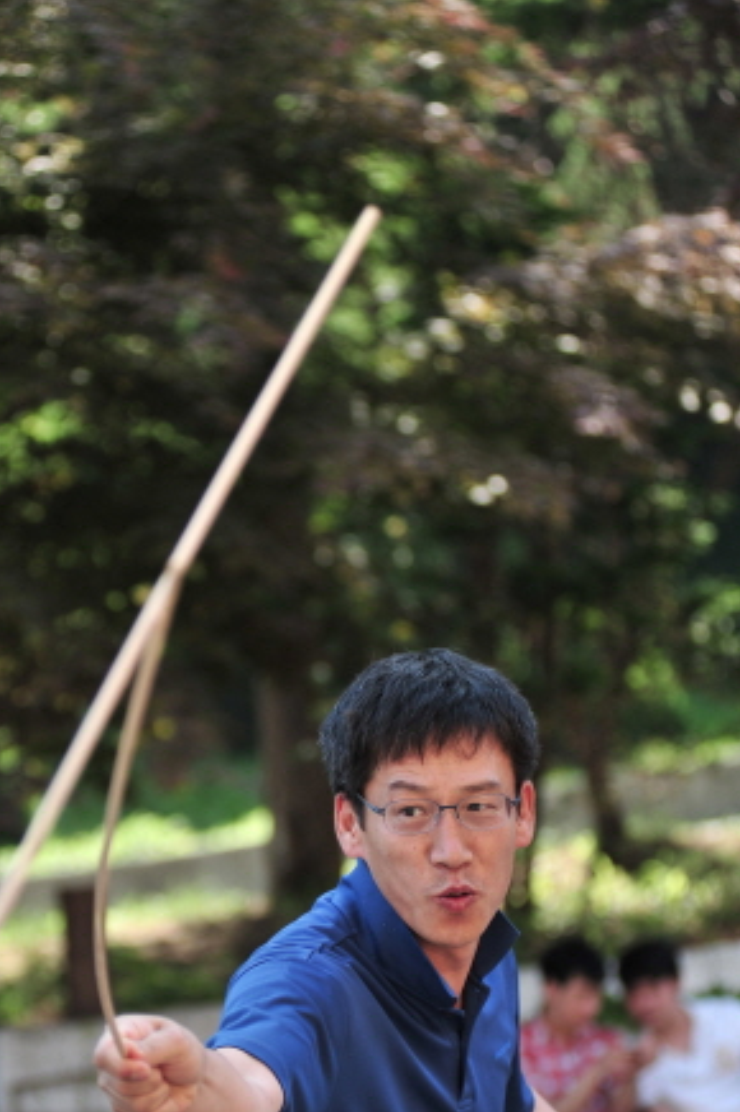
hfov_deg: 12.4
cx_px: 264
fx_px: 3397
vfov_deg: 18.5
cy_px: 760
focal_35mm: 110
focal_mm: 80
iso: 250
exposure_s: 1/1000
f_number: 2.8
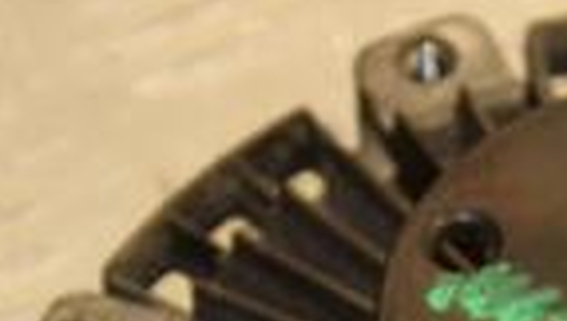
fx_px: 5753
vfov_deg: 3.2
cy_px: 575
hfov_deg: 5.6
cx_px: 718
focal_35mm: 382
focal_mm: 58
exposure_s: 1/125
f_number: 5
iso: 800
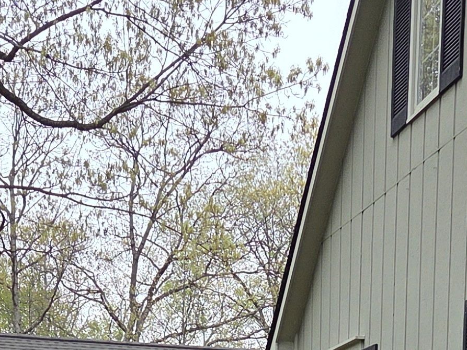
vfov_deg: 12.2
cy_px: 774
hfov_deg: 19.1
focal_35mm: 103
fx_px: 1390
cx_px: 263
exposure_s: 1/180
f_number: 1.8
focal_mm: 5.4
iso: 32
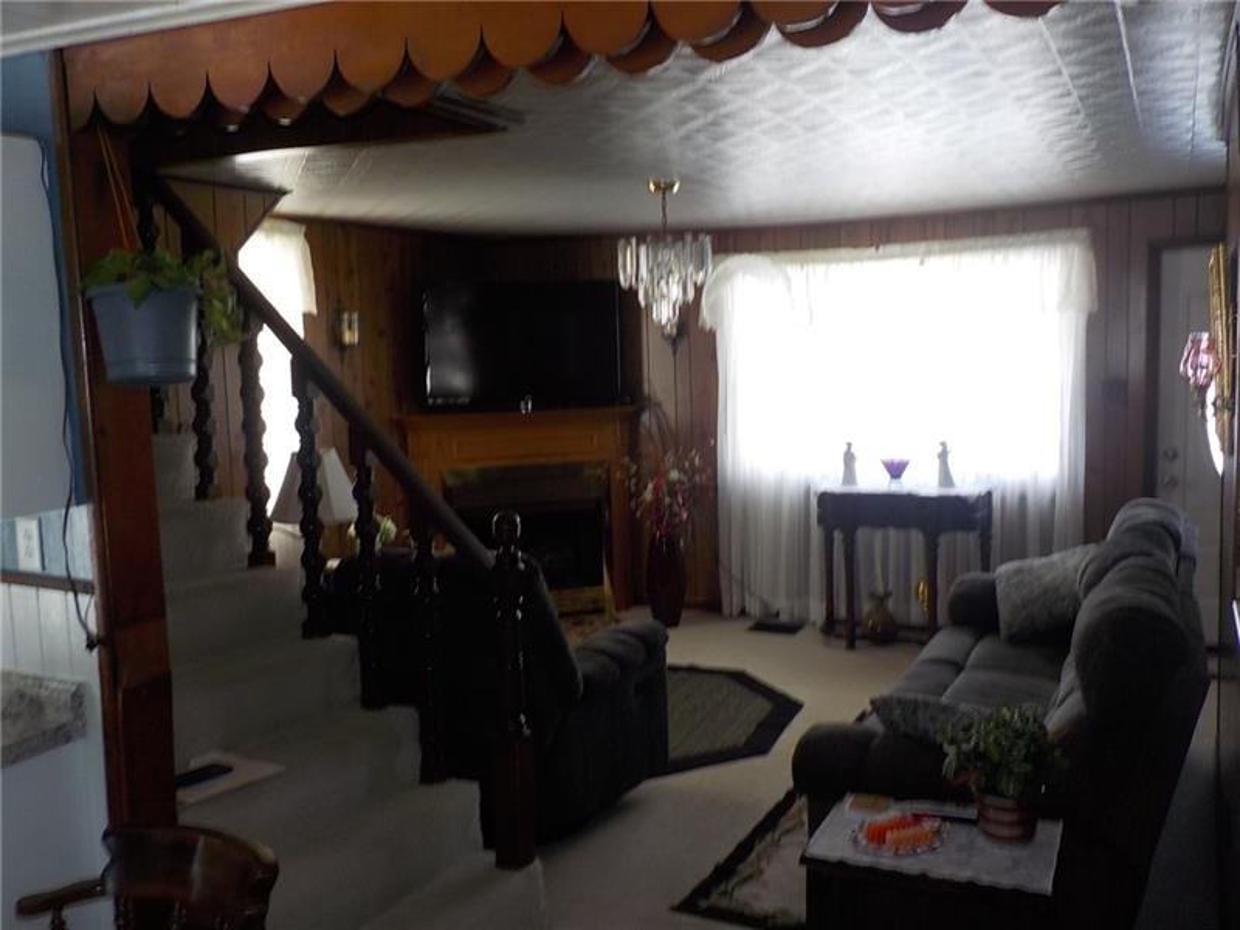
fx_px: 1075
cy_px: 465
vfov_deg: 46.8
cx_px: 620
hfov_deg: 60.0
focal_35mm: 30
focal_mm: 4.1
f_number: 3.3
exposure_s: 1/40
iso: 125
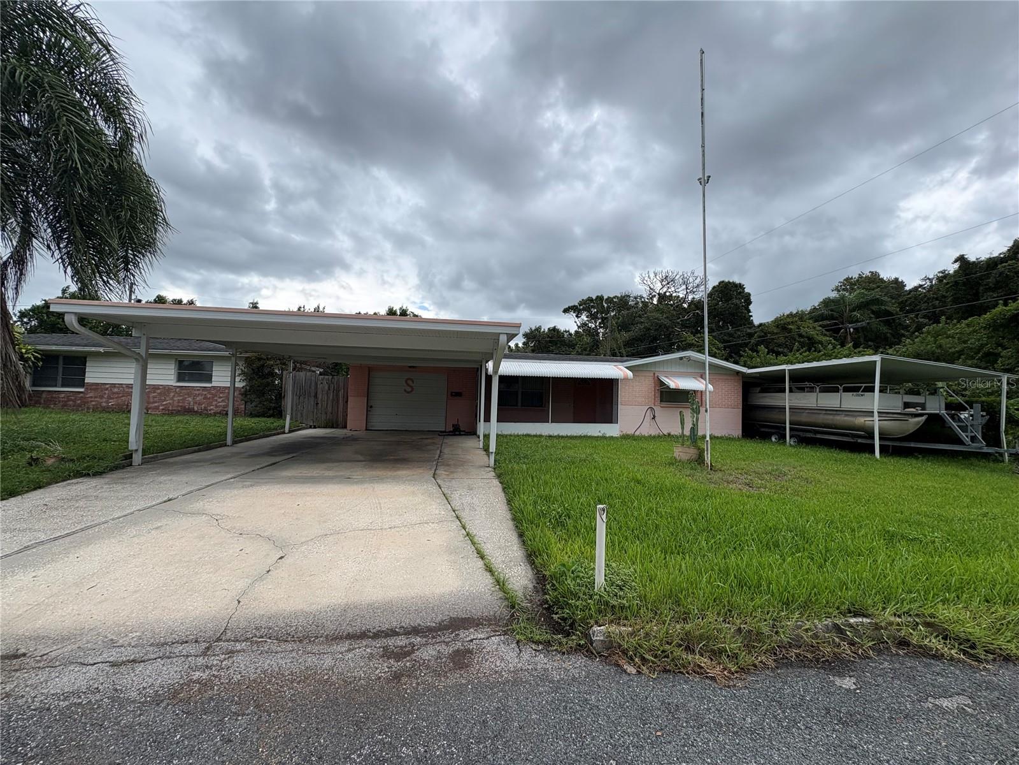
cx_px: 510
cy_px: 382
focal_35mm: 14
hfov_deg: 102.1
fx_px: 412
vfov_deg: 85.7
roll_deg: -0.8
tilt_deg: +3.6
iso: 50
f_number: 2.2
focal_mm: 2.22
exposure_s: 1/1006
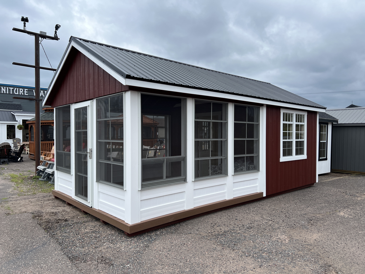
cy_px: 137
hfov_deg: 67.3
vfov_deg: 53.1
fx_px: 274
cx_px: 182
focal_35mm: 26
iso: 50
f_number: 1.5
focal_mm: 5.7
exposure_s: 1/2571
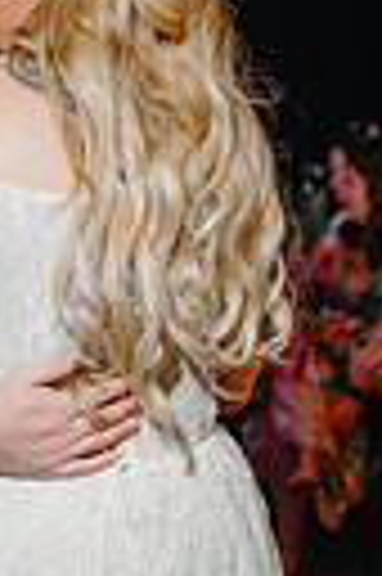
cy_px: 554
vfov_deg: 16.4
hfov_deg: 11.0
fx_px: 1963
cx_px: -13
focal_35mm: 123
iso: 200
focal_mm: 35
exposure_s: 1/200
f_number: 2.2
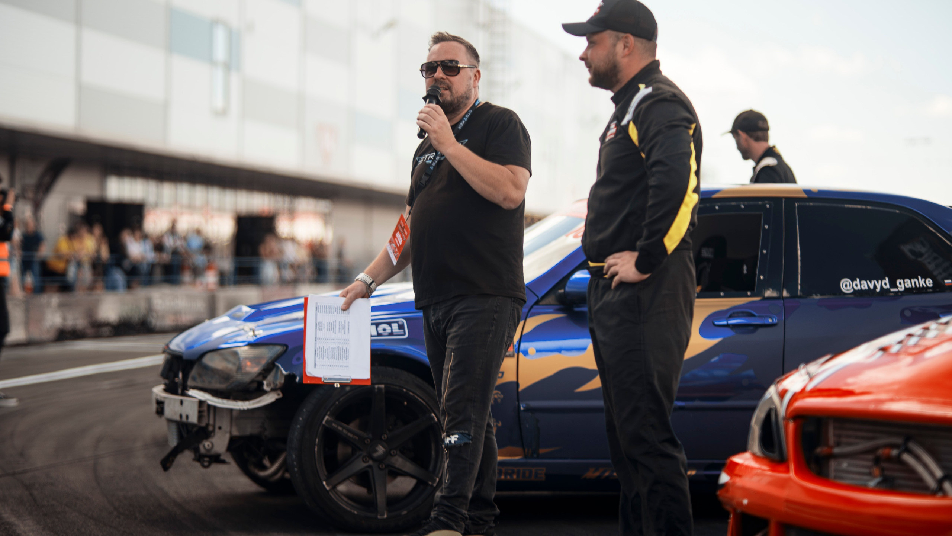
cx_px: 476
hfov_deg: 23.9
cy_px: 256
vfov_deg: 13.6
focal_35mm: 89
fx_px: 2248
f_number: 1.8
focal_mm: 85
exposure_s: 1/200
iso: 100
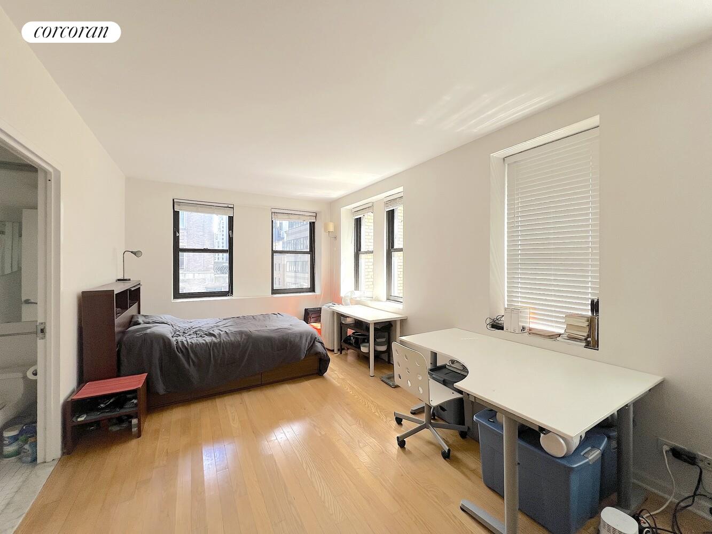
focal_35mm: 13
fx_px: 267
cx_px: 356
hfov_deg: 106.2
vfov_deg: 89.9
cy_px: 267
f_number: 1.8
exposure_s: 1/99
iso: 40
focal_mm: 1.57
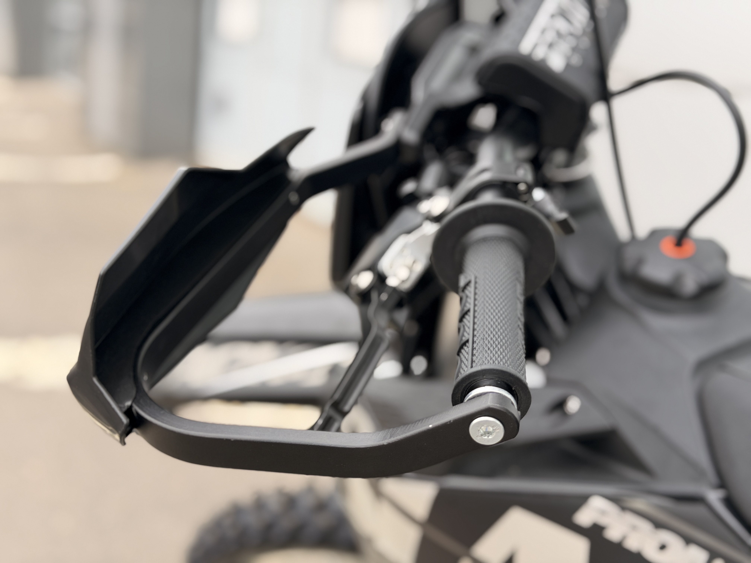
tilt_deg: -14.1
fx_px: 1041
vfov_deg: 30.3
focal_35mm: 48
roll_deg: -6.1
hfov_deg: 39.7
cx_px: 376
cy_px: 282
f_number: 1.78
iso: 80
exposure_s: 1/364
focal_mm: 6.76
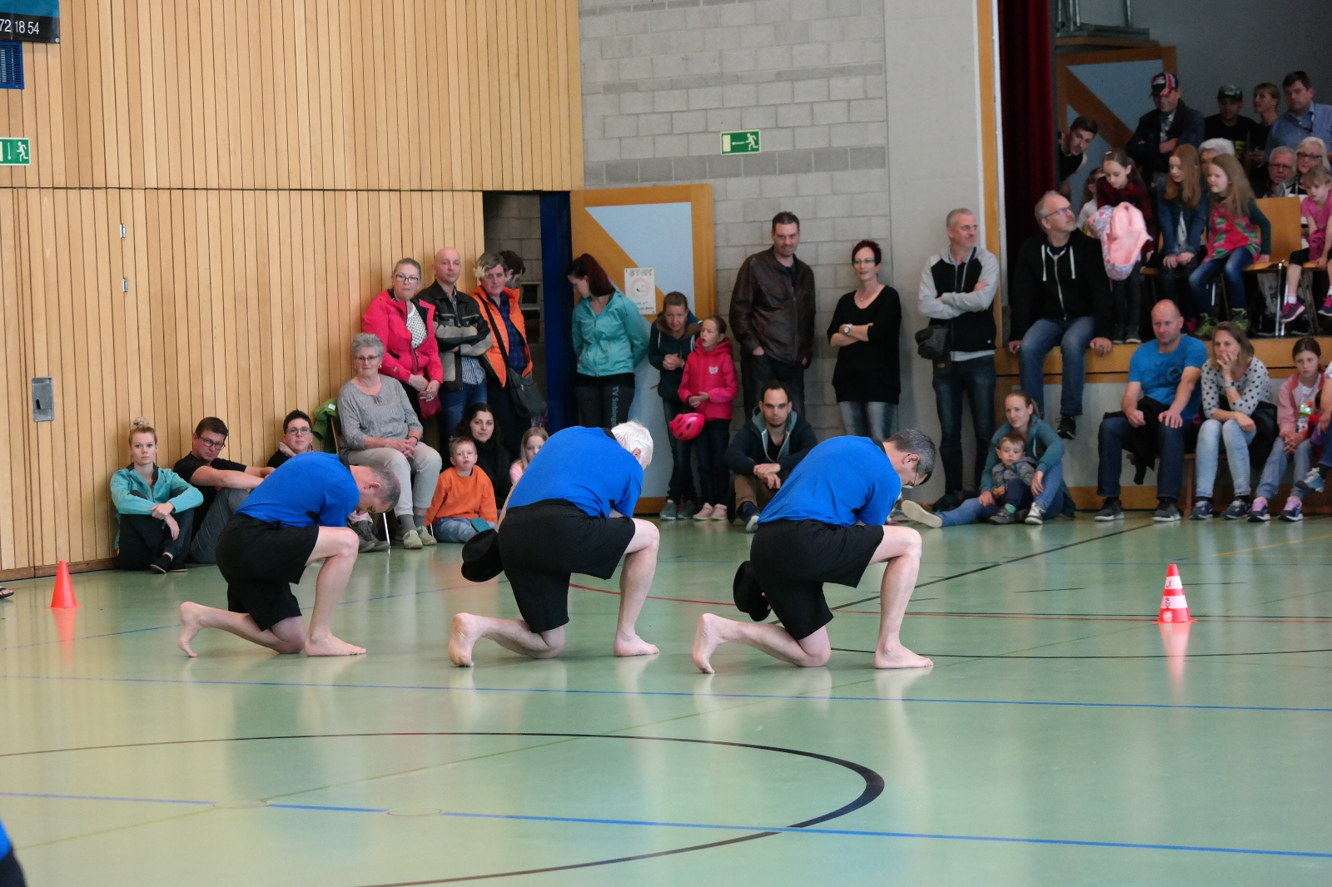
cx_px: 666
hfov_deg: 19.1
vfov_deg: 12.8
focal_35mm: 107
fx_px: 3958
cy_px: 444
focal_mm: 70
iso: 1600
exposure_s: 1/100
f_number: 4.5
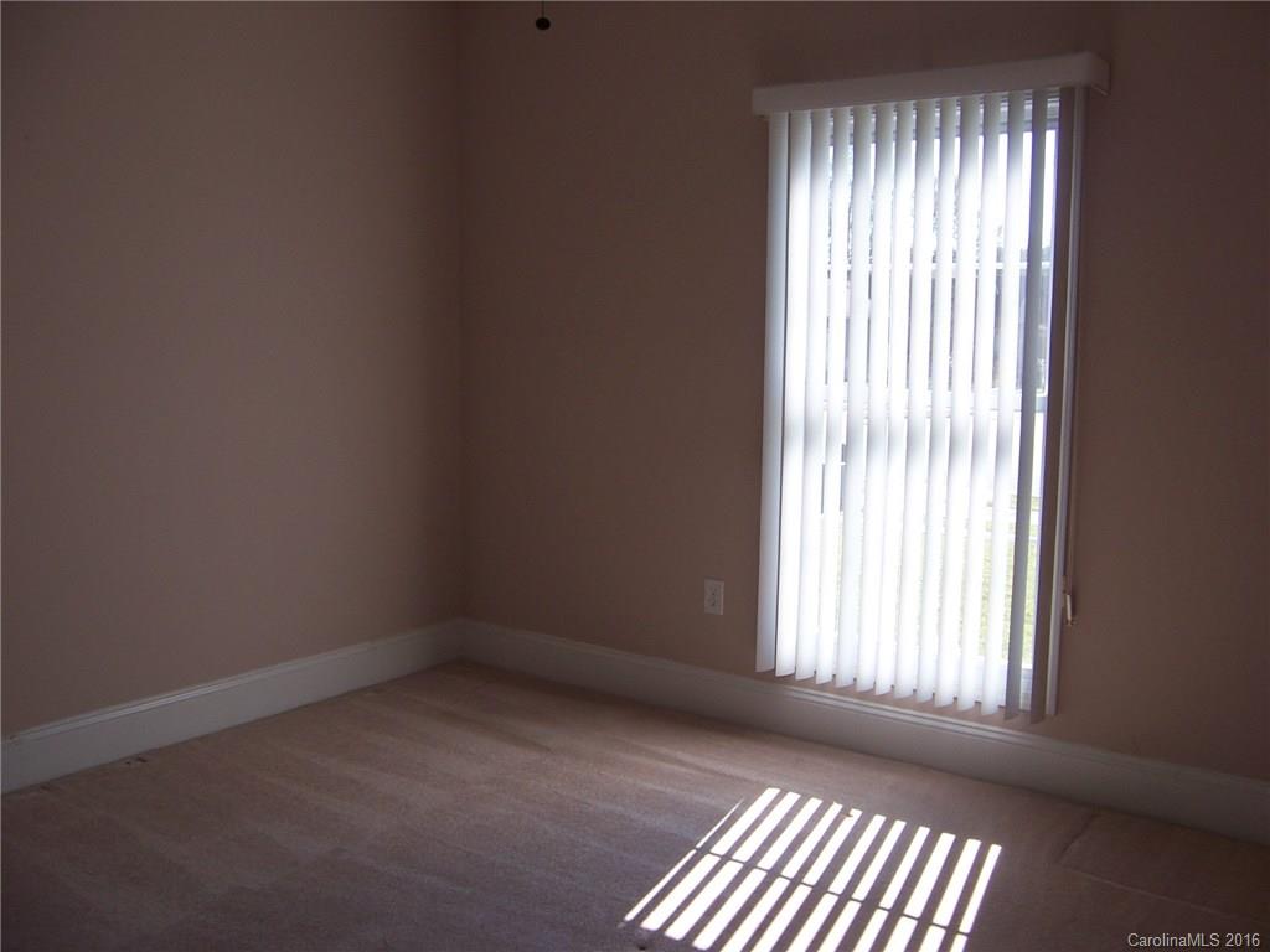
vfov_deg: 42.9
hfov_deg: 55.4
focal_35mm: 33
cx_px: 635
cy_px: 476
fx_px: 1211
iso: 80
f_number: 3.4
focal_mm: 5.5
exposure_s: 1/180
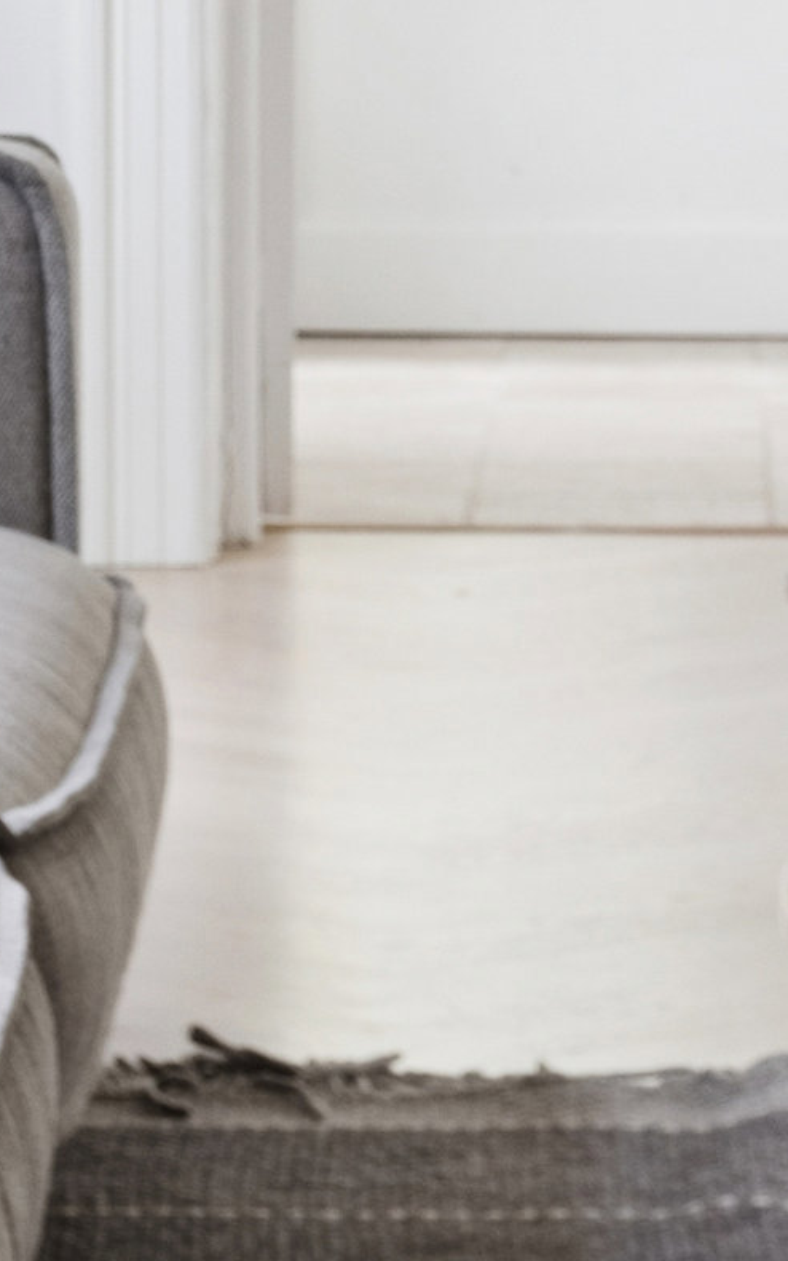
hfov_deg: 5.5
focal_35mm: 238
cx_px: 487
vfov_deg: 8.6
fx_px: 8173
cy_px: -533
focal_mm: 41
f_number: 8
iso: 500
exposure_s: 1/80
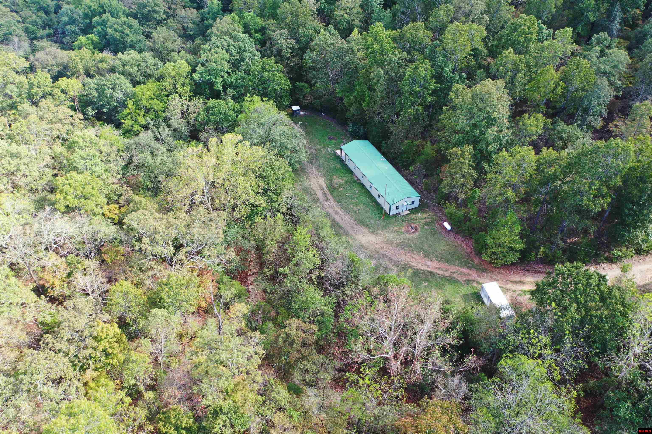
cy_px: 217
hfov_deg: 65.5
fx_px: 507
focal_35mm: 28
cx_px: 326
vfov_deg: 46.4
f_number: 2.8
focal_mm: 10.26
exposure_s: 1/200
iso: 100
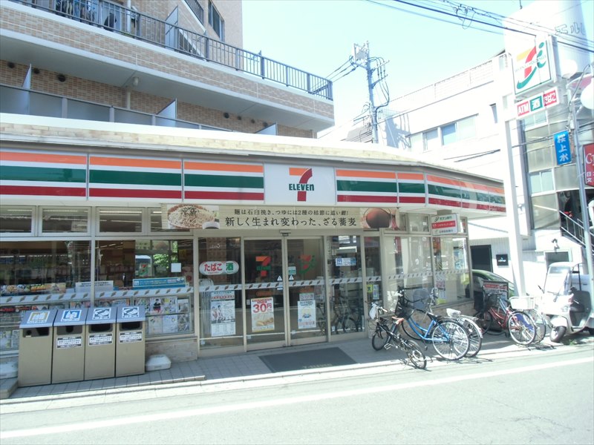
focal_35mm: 24
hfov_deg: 71.6
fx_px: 412
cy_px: 222
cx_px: 297
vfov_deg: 56.8
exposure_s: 1/160
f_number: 3
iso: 64
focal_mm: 4.24
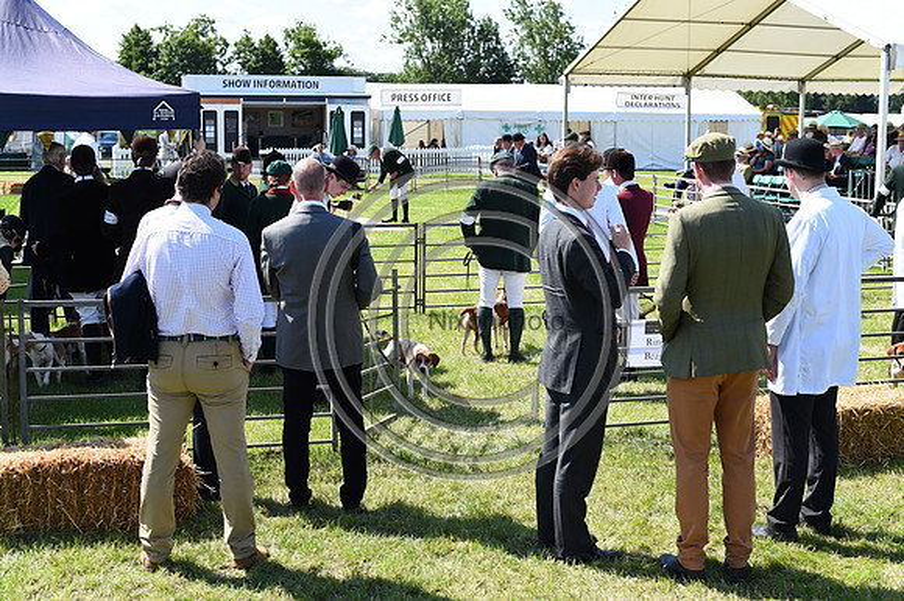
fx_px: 1255
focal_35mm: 50
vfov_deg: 27.0
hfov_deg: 39.6
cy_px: 300
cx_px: 452
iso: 360
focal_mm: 50
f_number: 5.6
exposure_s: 1/1250
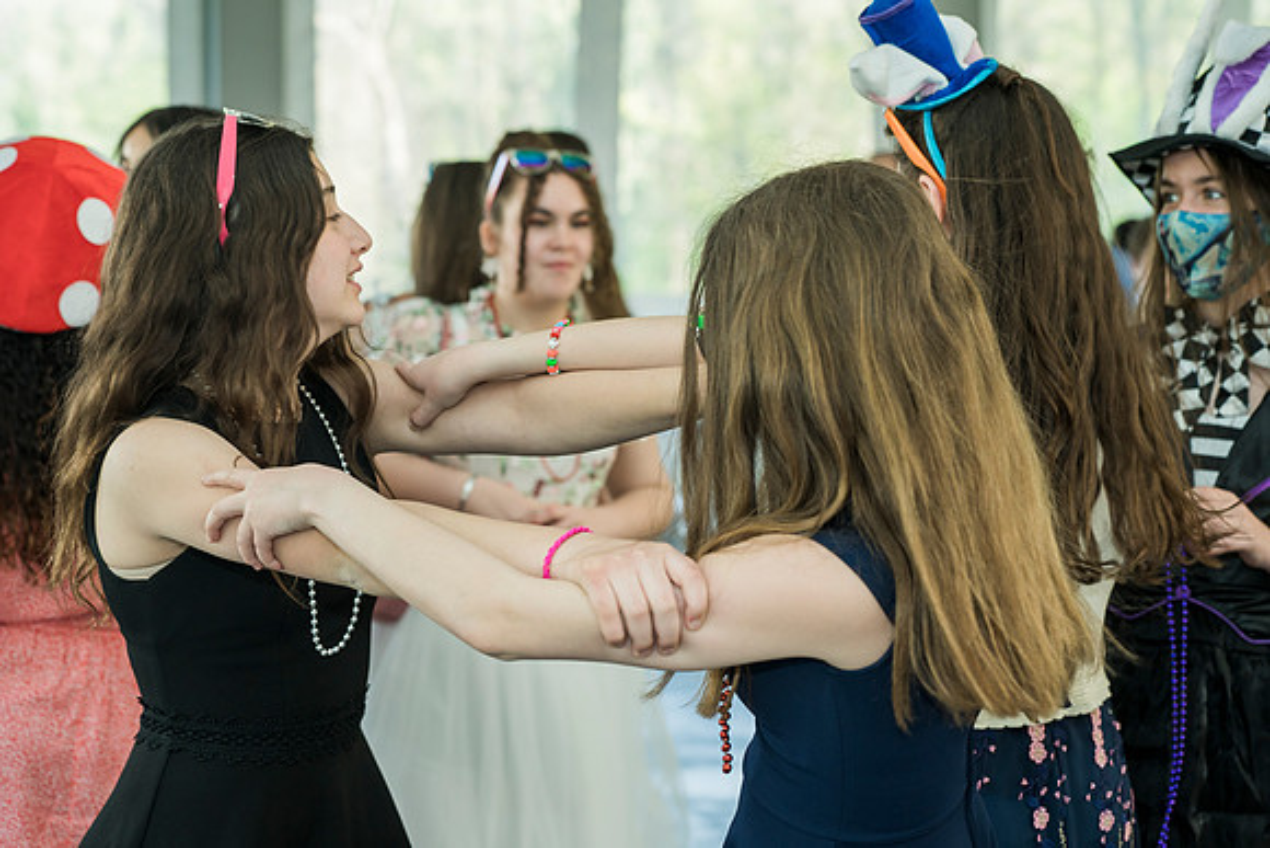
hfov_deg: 28.8
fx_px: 2470
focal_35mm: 70
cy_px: 424
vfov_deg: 19.5
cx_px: 635
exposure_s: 1/200
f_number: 4.5
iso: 800
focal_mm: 70
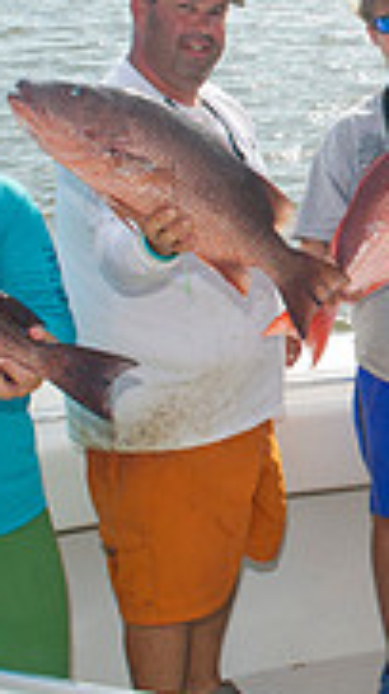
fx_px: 1471
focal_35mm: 80
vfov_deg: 26.2
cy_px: 160
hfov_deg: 14.1
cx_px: 595
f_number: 7.1
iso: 125
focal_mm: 24
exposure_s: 1/250
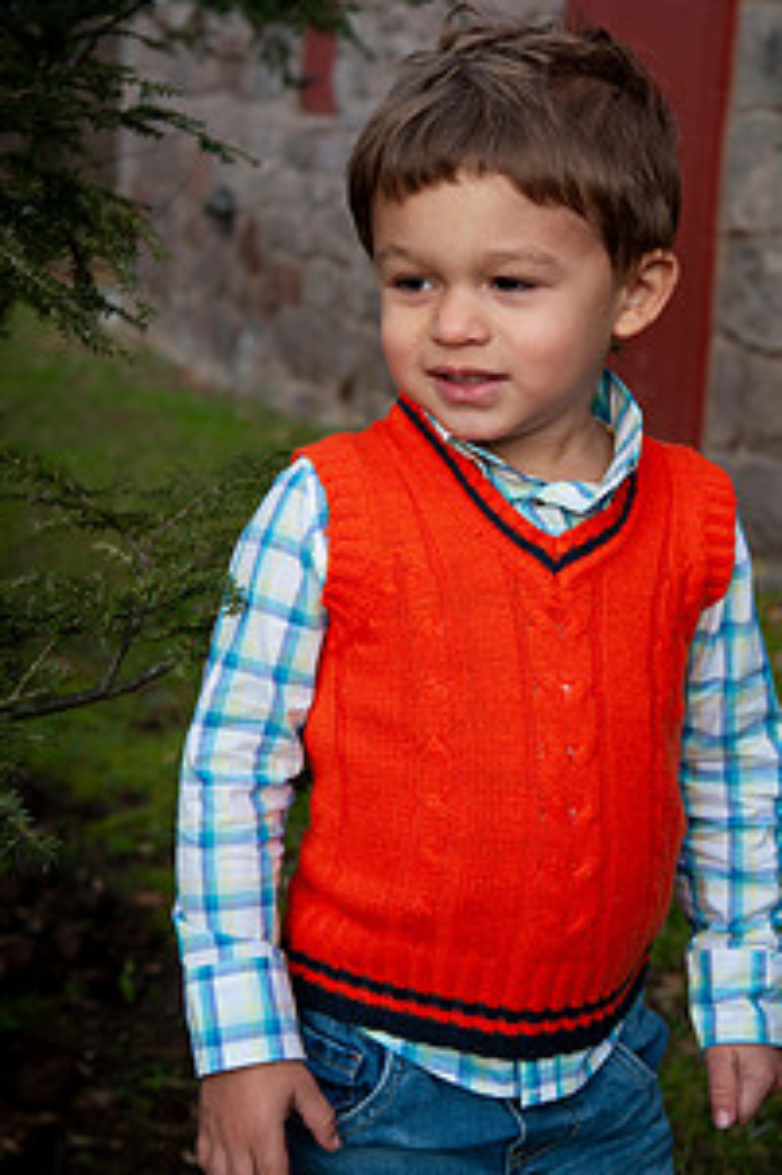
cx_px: 523
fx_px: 2185
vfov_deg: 30.1
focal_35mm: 67
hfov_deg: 20.2
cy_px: 517
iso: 400
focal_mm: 45
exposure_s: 1/400
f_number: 5
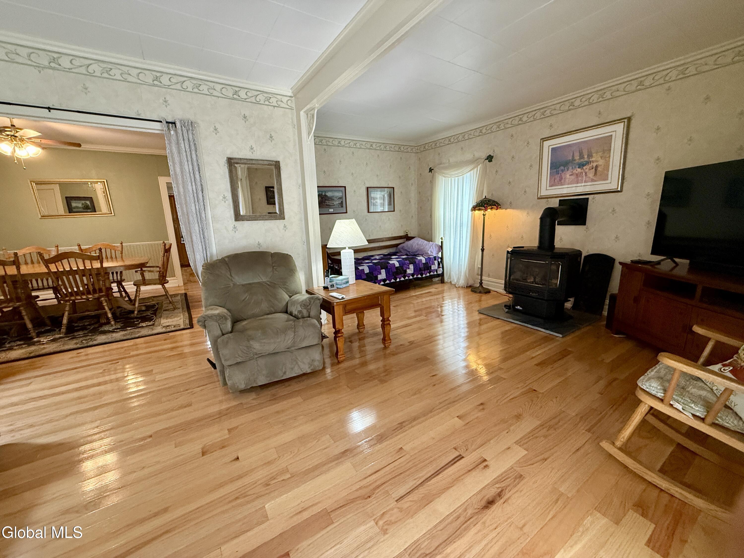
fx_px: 301
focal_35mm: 14
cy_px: 279
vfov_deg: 85.7
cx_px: 372
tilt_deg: -11.1
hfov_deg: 102.1
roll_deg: +2.5
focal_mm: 2.22
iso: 400
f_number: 2.2
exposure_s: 1/60
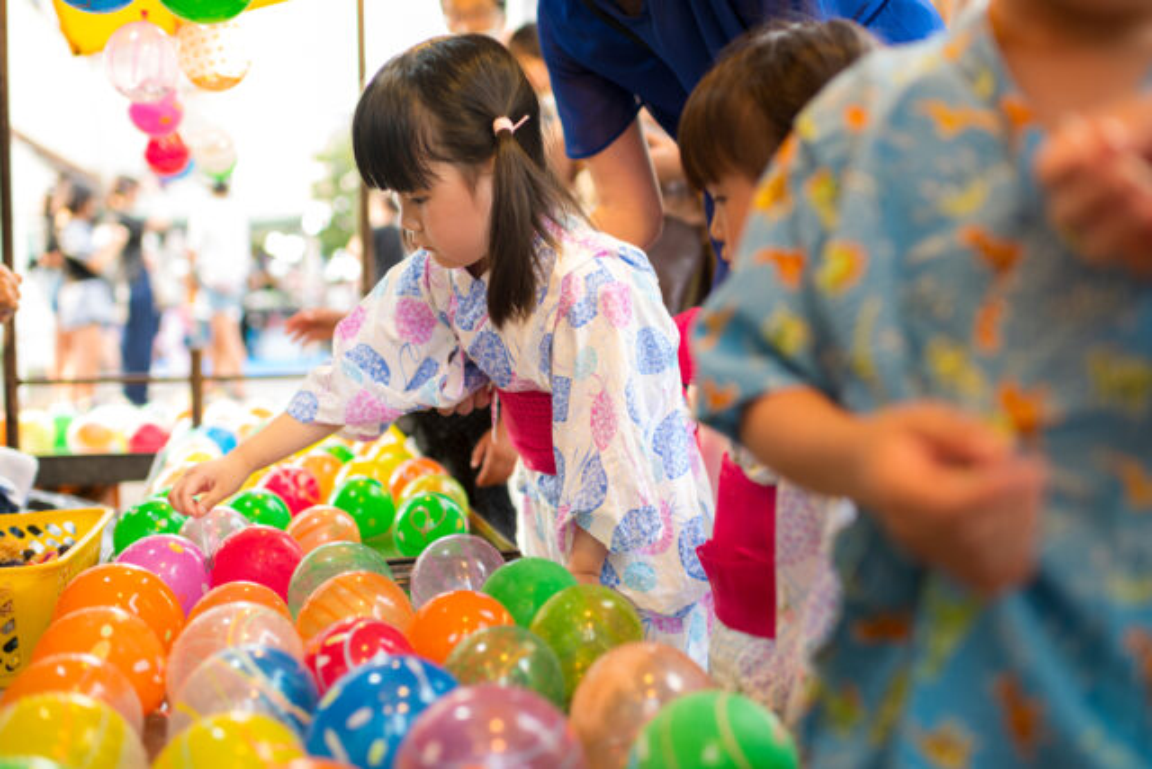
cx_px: 576
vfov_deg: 37.9
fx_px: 1120
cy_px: 384
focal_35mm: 35
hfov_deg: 54.4
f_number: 2
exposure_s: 1/250
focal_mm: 35
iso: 400
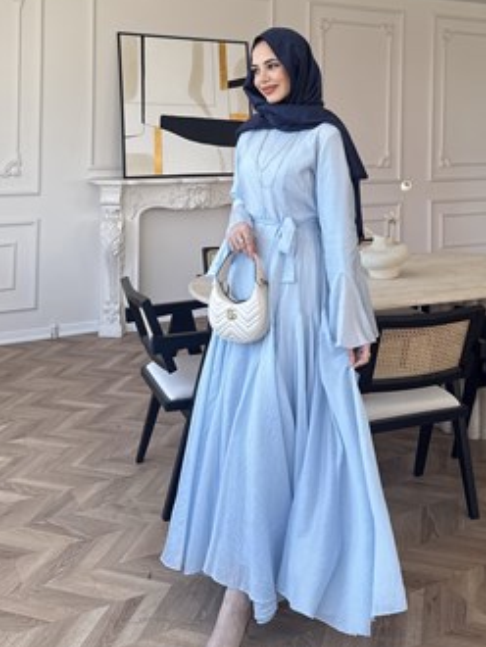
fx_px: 561
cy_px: 297
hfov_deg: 46.8
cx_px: 272
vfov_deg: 59.8
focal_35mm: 30
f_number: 1.78
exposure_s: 1/226
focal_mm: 6.76
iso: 64
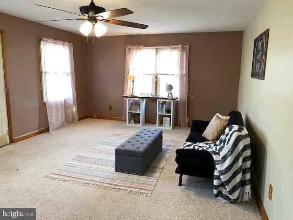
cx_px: 146
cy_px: 110
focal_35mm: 26
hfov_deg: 67.3
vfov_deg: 53.1
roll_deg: -1.5
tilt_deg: -8.7
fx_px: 220
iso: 125
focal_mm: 4.25
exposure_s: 1/60
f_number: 1.8
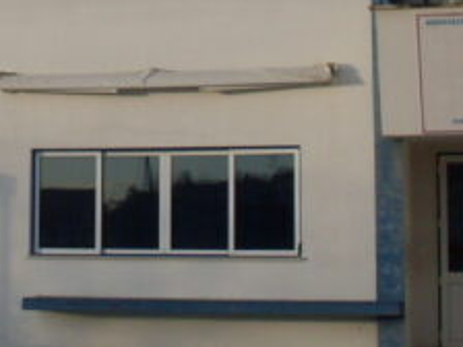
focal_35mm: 127
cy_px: -84
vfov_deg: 11.4
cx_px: -52
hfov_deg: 15.1
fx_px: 1699
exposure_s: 1/125
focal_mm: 6.3
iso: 80
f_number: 8.4
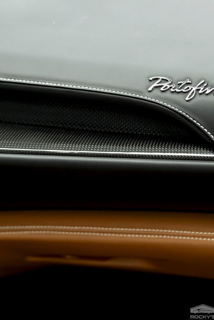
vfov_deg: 24.5
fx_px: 740
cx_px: 203
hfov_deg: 16.2
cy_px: 153
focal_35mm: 83
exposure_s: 1/640
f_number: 2.5
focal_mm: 50
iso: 4000
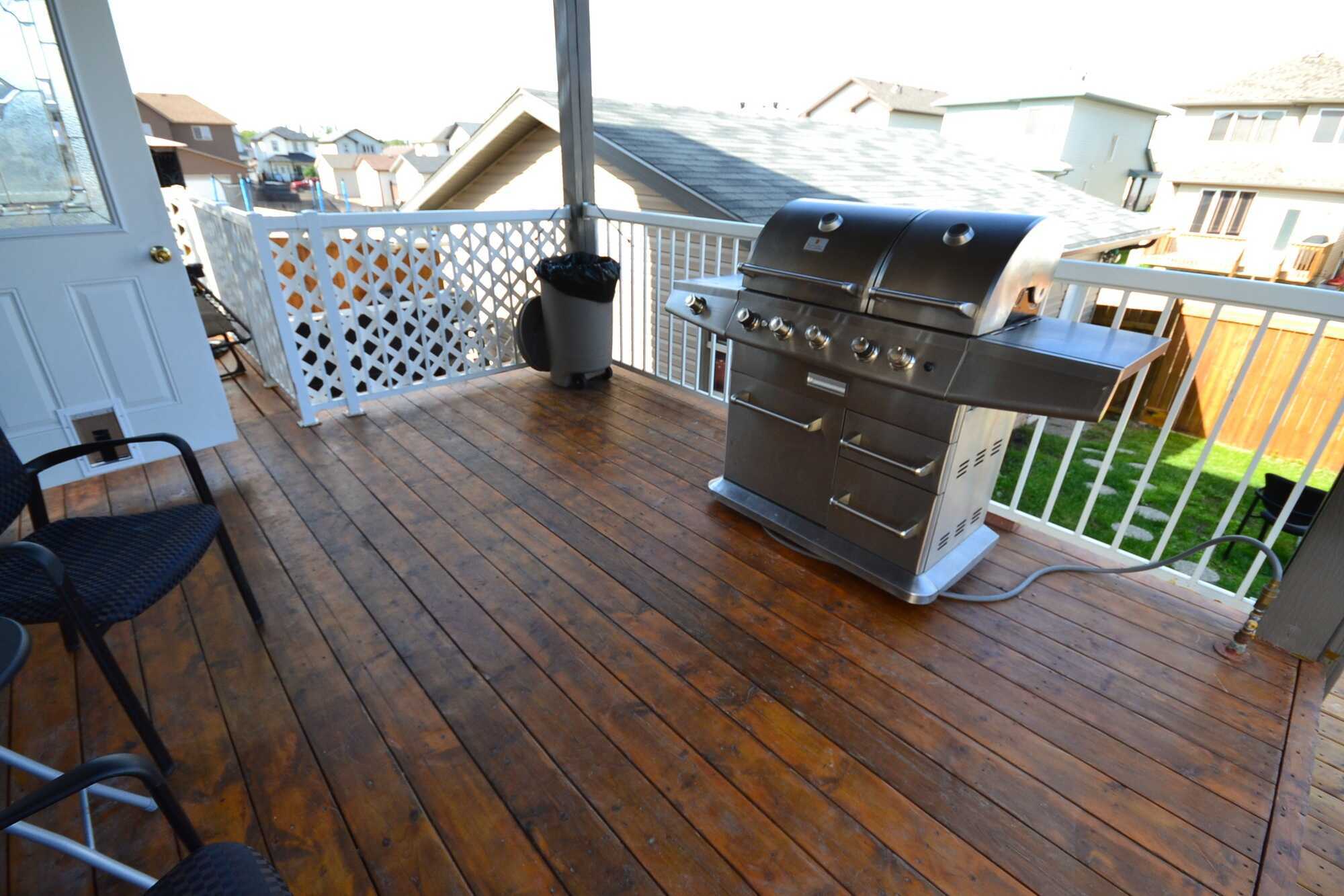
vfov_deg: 77.3
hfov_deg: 100.4
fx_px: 560
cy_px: 448
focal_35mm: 15
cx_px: 672
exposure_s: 1/160
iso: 400
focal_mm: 10
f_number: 9
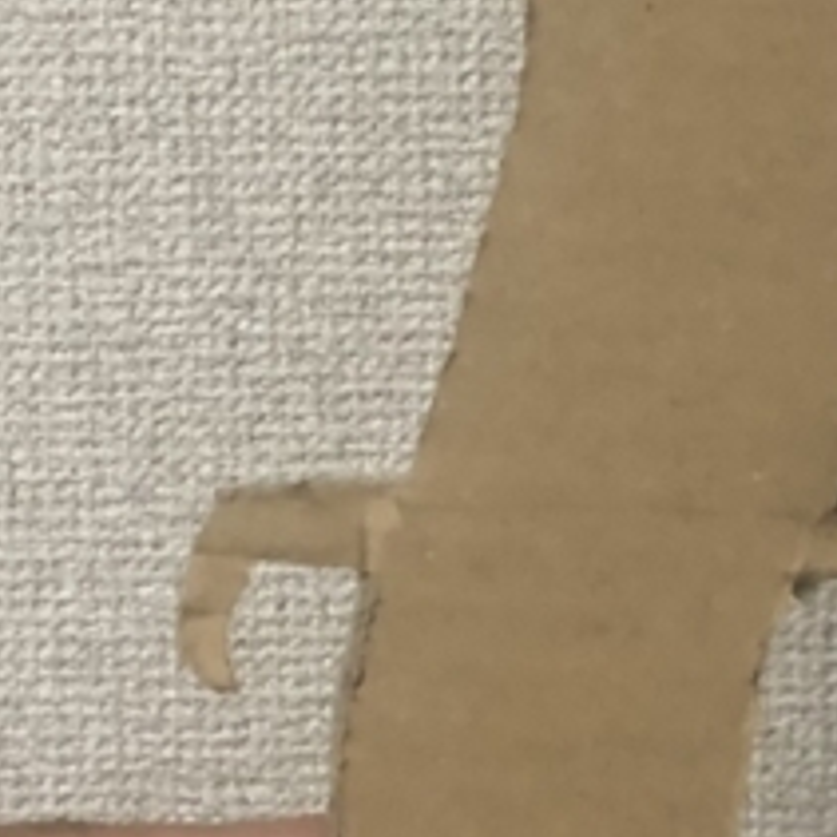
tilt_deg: -10.6
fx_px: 3283
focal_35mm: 120
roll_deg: +0.9
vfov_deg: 14.5
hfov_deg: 14.5
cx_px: 246
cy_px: 353
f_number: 1.8
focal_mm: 3.99
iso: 64
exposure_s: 1/15
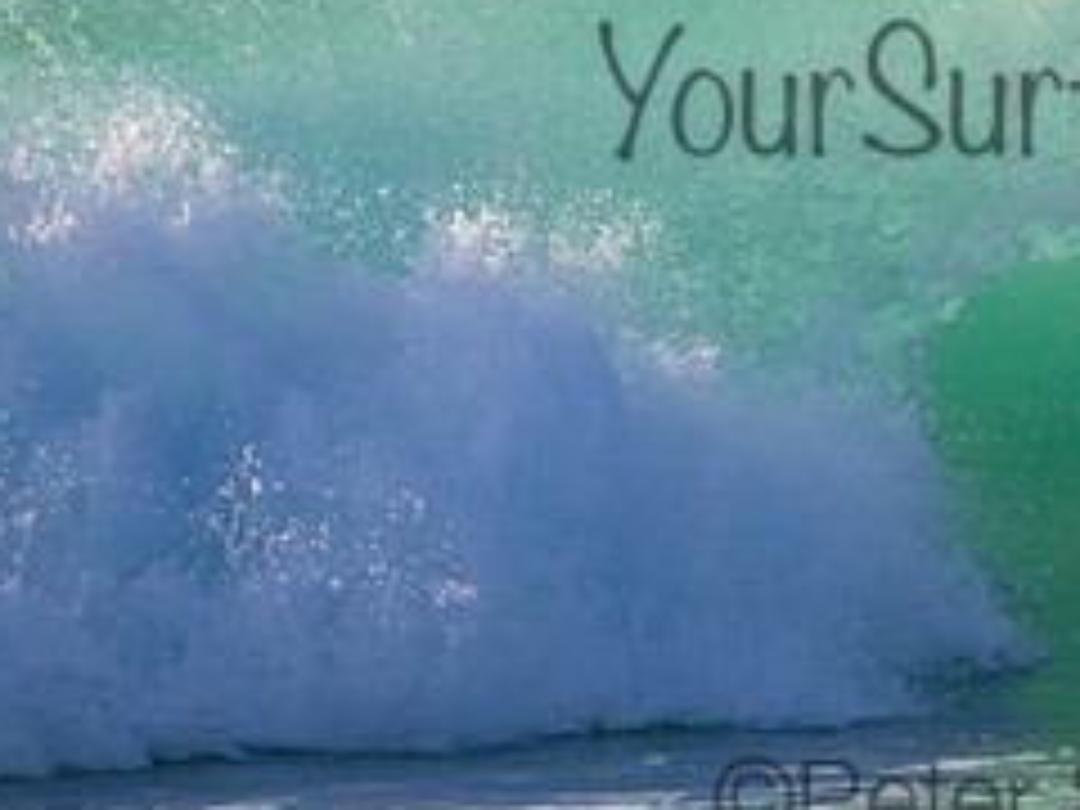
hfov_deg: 1.1
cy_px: 52
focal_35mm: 1859
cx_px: 1062
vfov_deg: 0.8
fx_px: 58000
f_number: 11
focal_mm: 800
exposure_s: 1/1600
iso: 1100
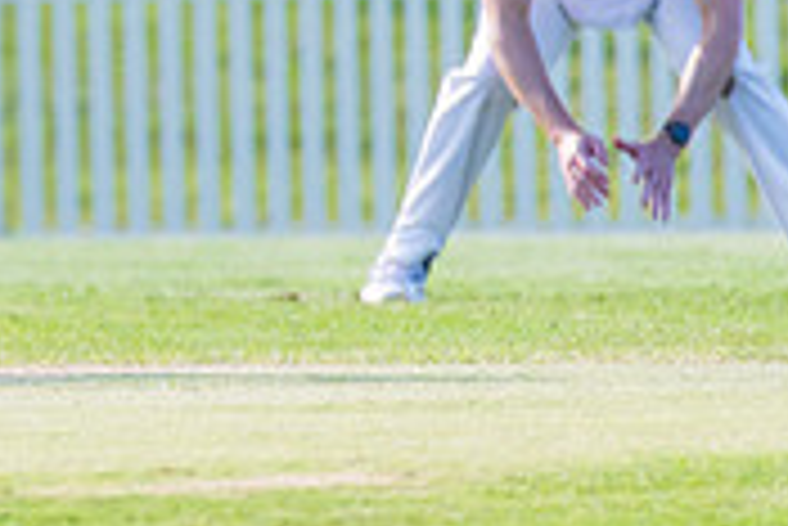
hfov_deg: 0.9
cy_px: -220
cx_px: -678
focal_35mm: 2269
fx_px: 49706
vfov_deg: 0.6
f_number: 6.3
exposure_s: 1/800
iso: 640
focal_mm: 600
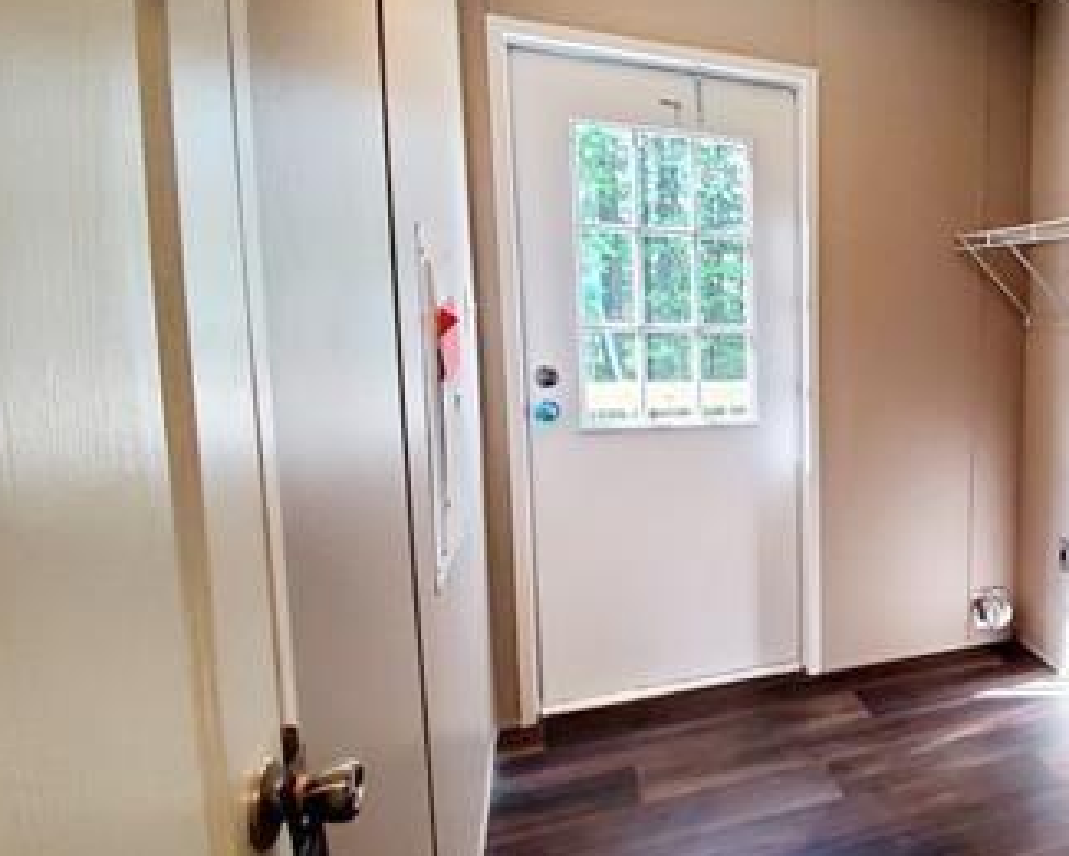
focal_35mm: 25
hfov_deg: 55.9
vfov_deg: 56.8
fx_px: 791
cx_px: 1016
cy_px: 402
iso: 320
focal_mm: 1.8
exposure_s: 1/59
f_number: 2.2
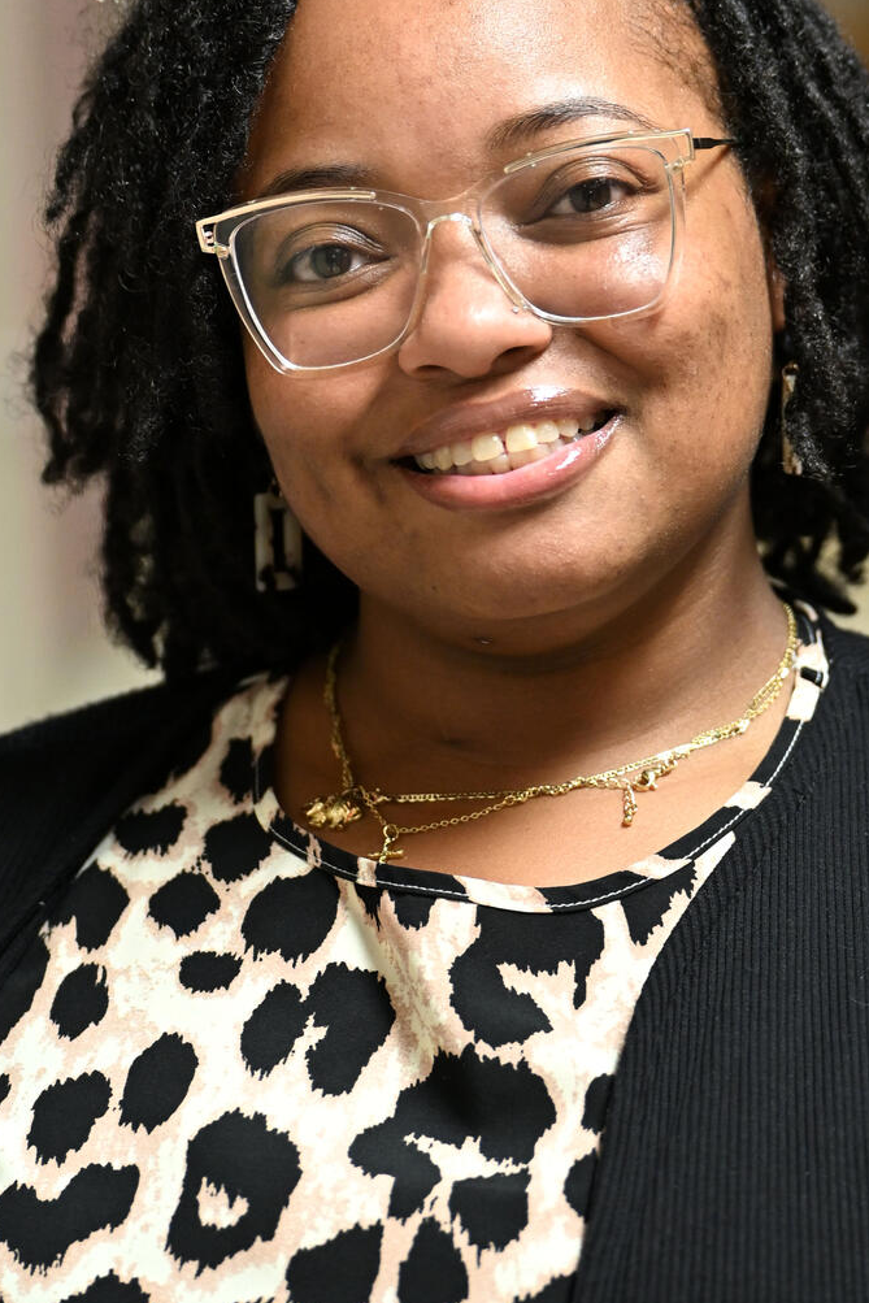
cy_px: 460
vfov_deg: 10.2
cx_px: 440
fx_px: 7275
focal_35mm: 201
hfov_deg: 6.8
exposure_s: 1/100
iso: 1250
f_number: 2.8
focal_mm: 105
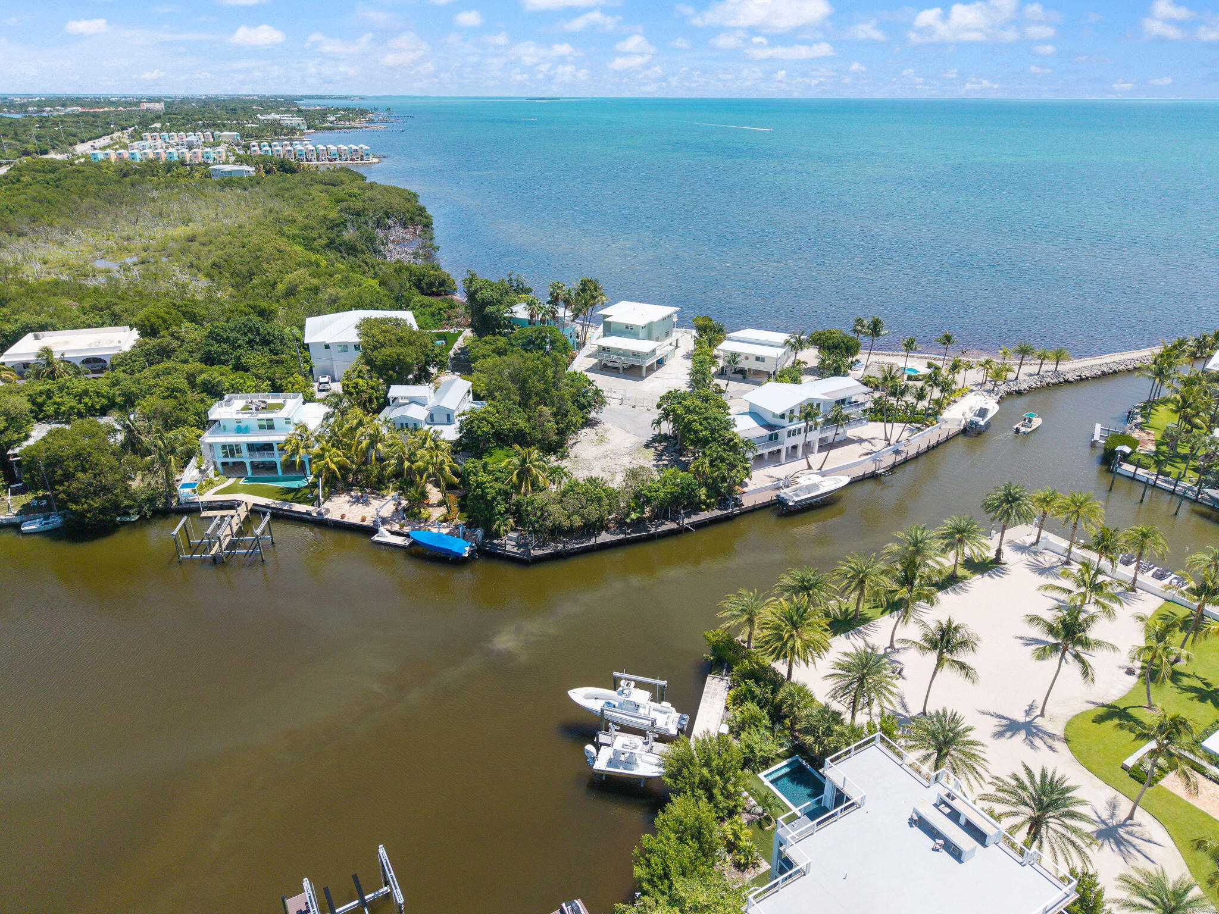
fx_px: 845
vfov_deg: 56.8
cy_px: 457
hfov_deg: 71.6
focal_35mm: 24
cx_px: 610
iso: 200
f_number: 1.8
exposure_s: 1/4000
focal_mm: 8.67
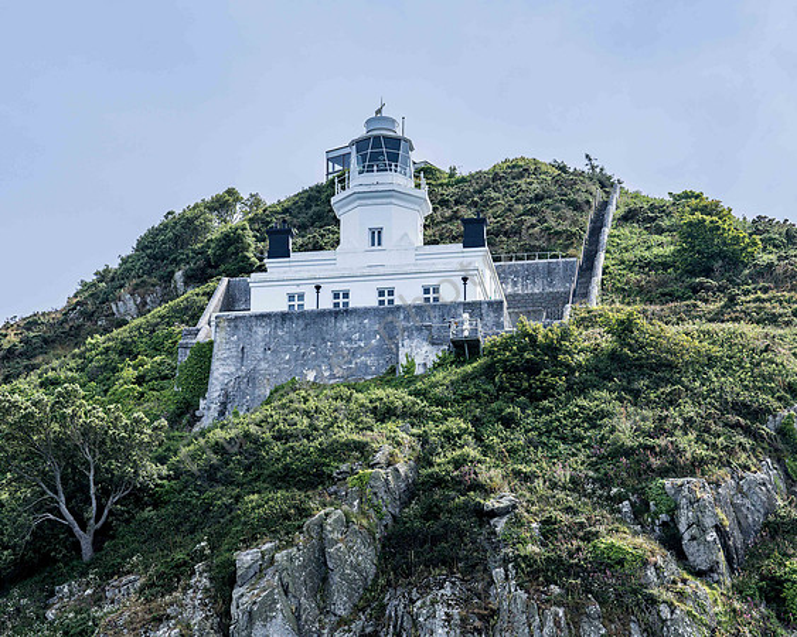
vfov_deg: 13.4
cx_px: 462
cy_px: 195
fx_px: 2707
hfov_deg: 16.7
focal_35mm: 115
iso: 100
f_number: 6.3
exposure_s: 1/800
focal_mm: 70
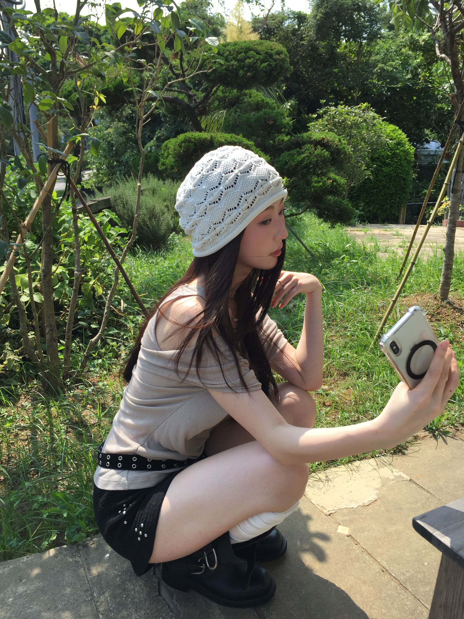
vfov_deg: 61.7
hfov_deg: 48.2
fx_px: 518
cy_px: 310
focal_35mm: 29
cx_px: 232
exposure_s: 1/942
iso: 32
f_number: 2.2
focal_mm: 4.15
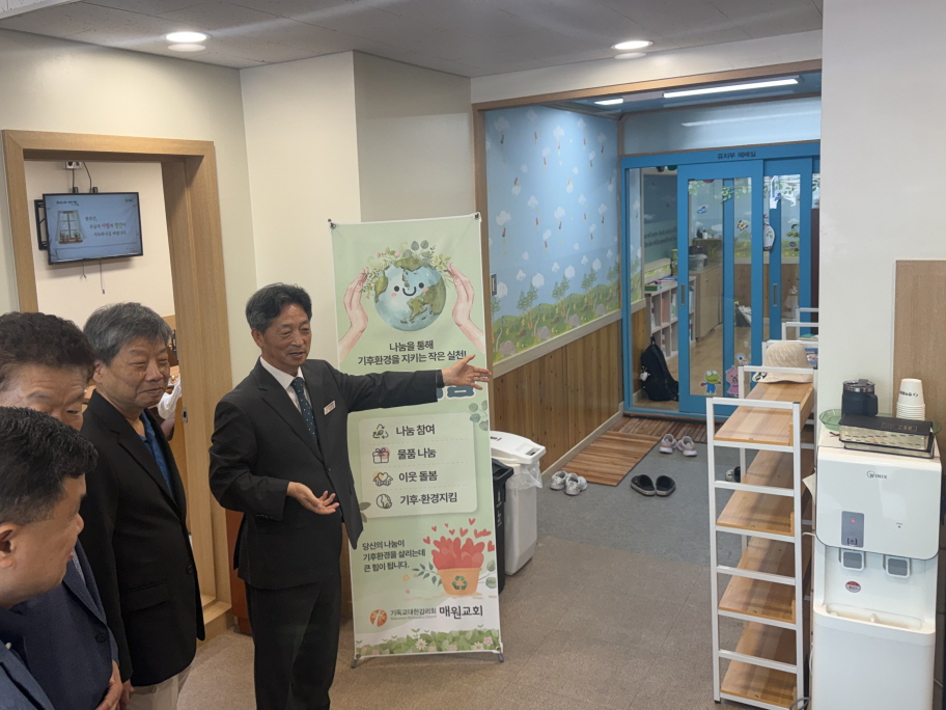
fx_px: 820
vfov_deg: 46.7
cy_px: 305
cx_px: 384
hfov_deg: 59.5
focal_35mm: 30
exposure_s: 1/120
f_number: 1.78
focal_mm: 6.76
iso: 125
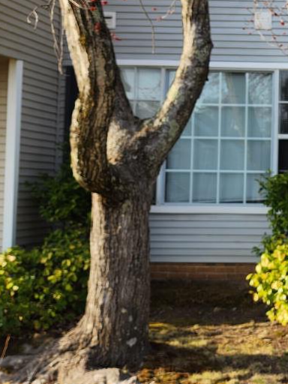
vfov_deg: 28.1
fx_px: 765
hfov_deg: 19.4
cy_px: 154
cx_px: 392
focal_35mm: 69
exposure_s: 1/481
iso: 12
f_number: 1.8
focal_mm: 6.4
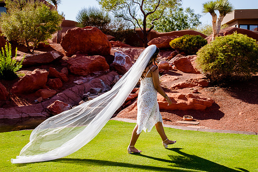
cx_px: 162
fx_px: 423
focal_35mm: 59
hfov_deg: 33.7
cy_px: 81
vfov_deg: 23.0
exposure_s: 1/100
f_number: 10
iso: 125
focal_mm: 44
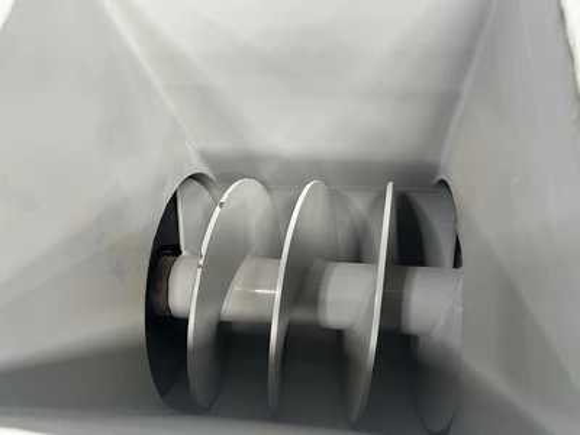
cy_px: 218
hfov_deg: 67.3
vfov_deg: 53.1
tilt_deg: -64.0
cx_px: 290
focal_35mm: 26
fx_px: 436
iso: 125
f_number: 1.6
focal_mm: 5.1
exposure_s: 1/50
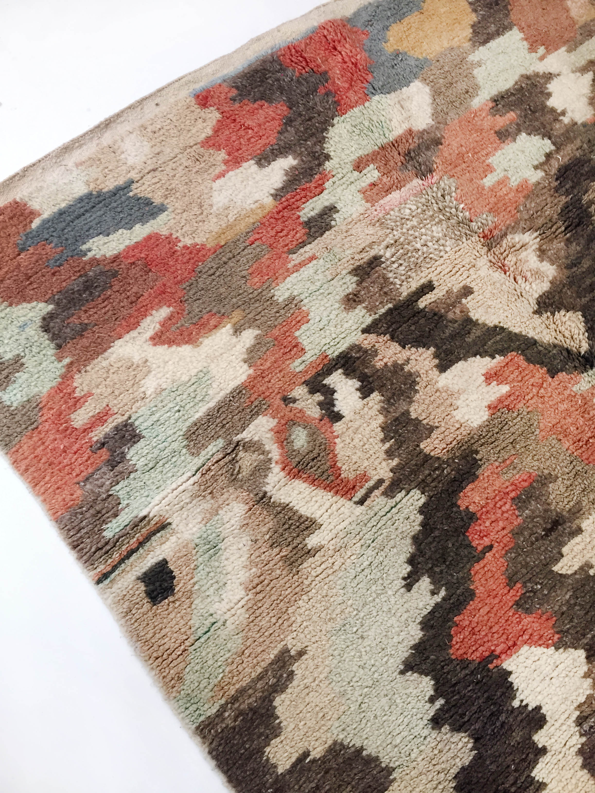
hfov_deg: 48.2
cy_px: 396
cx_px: 298
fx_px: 665
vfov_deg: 61.7
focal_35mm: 29
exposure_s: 1/33
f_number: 2.2
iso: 64
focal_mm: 4.15
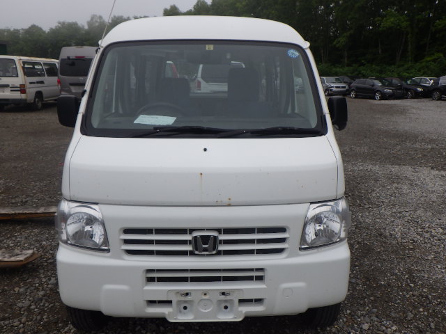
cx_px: 223
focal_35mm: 28
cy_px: 167
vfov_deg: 49.7
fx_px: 361
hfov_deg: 63.4
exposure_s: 1/640
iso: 125
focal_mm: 5
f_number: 4.2
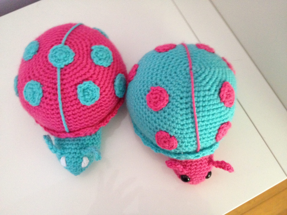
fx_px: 290
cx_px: 144
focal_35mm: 35
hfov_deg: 52.6
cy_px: 108
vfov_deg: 40.7
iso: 400
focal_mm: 4.28
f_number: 2.4
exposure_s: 1/17
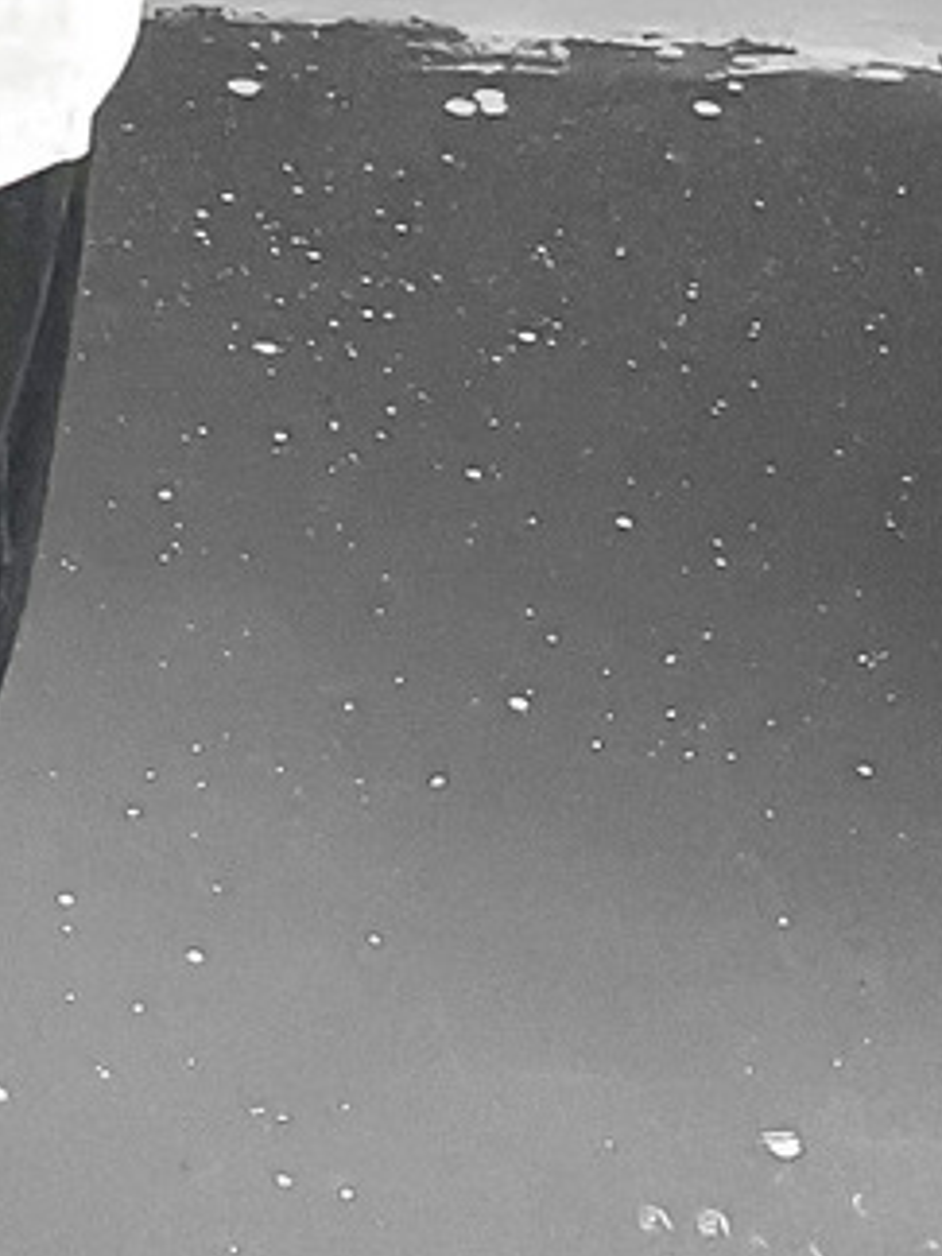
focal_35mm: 143
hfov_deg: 9.7
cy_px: -849
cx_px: -907
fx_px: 5189
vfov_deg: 12.8
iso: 64
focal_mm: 3
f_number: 1.8
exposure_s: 1/60
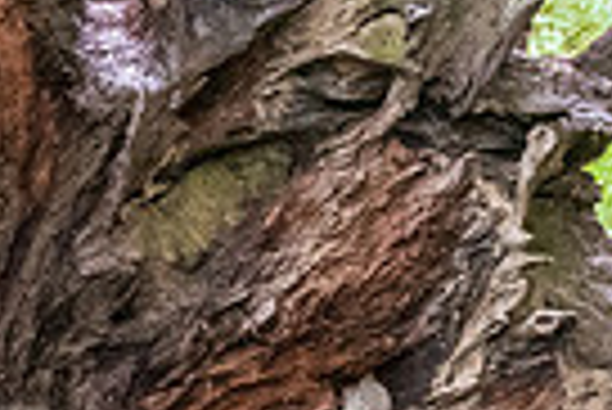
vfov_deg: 7.5
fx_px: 3012
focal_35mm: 177
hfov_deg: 11.6
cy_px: 758
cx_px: 160
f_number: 2.8
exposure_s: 1/200
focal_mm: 24
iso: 6400
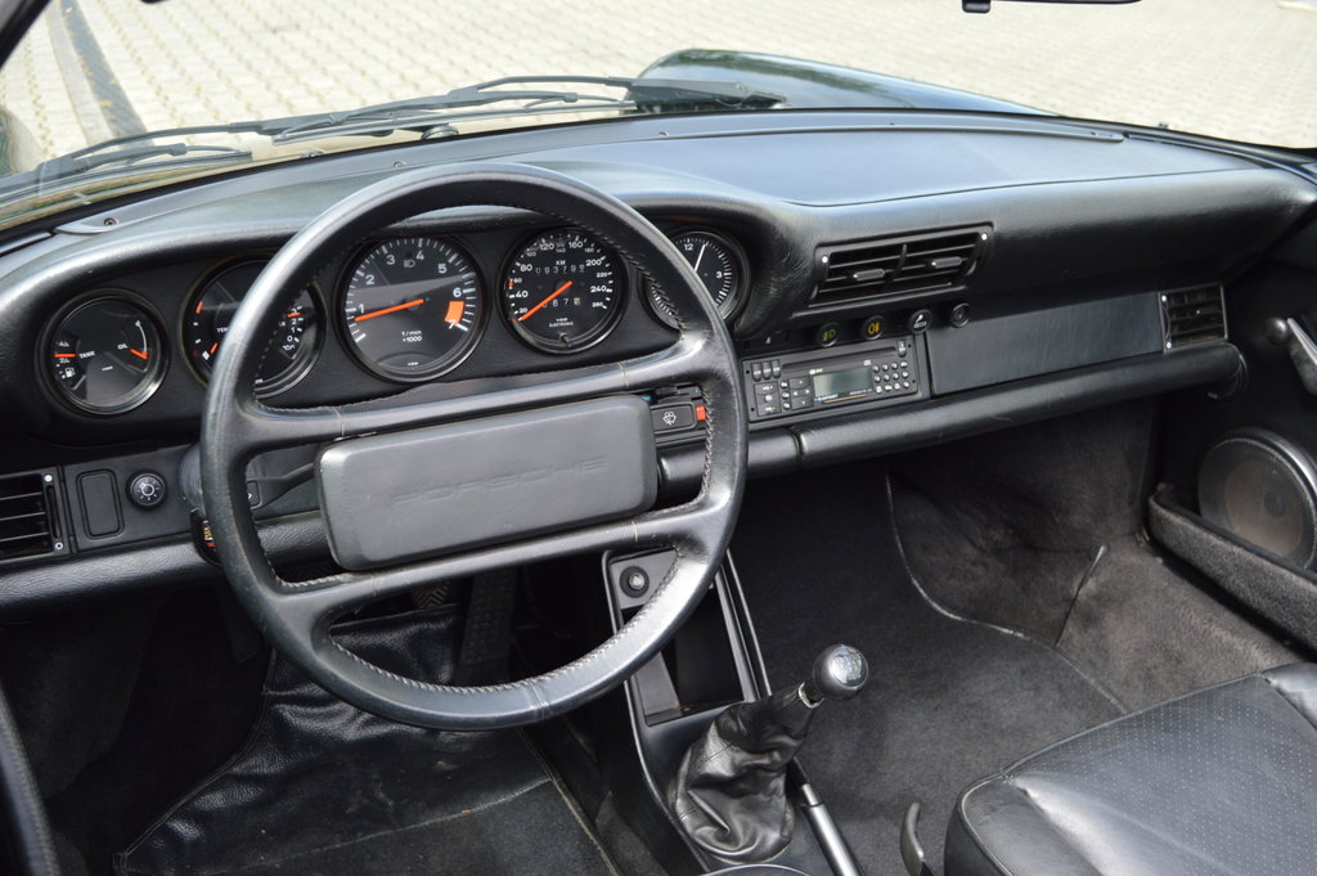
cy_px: 438
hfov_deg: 51.3
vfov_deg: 35.4
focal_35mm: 38
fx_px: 1371
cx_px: 658
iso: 250
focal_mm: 25
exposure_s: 1/125
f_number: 5.6
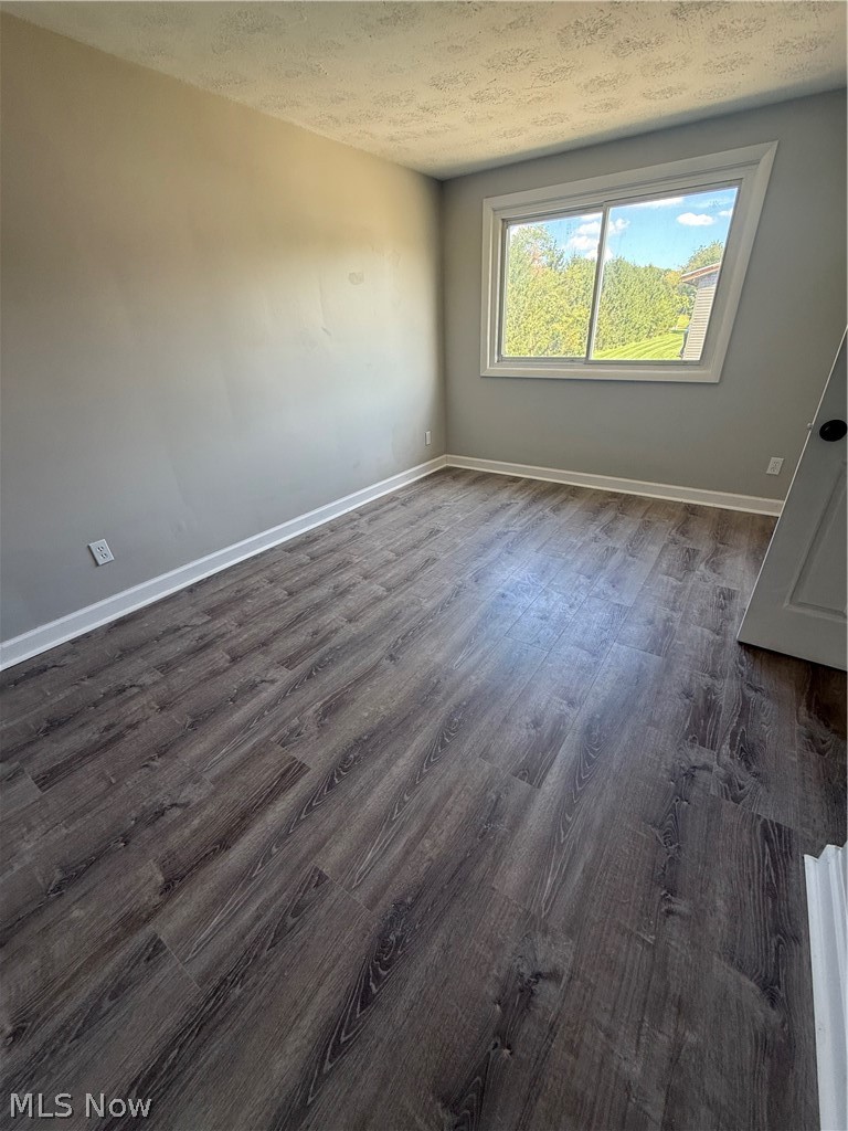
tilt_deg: -27.0
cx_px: 424
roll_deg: +1.7
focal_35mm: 14
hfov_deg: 85.7
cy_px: 566
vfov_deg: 102.1
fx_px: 457
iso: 100
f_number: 2.2
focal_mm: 2.22
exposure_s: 1/99
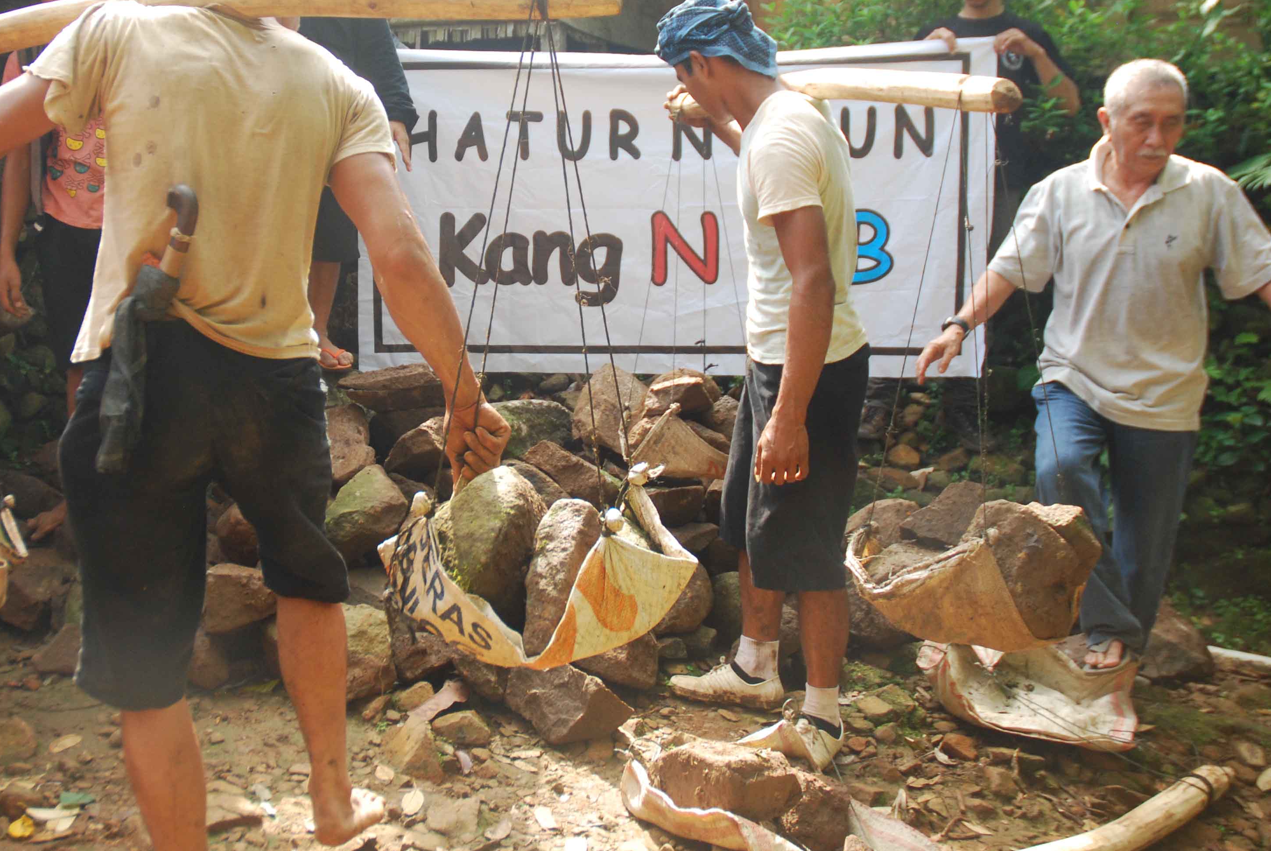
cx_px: 428
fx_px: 1273
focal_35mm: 36
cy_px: 328
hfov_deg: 52.1
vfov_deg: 36.8
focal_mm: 18
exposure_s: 1/320
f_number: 3.5
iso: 400
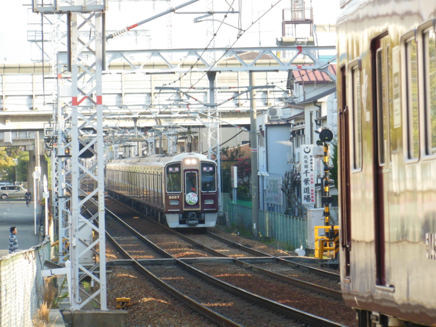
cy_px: 164
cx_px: 218
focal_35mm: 255
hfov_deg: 7.8
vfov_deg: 5.8
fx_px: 3212
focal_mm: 45.4
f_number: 5.9
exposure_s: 1/250
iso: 400
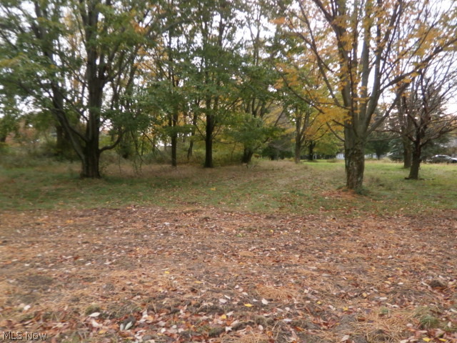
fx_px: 343
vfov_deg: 53.1
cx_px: 228
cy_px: 172
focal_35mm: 26
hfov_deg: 67.3
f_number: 2.8
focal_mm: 4.7
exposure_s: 1/160
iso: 100
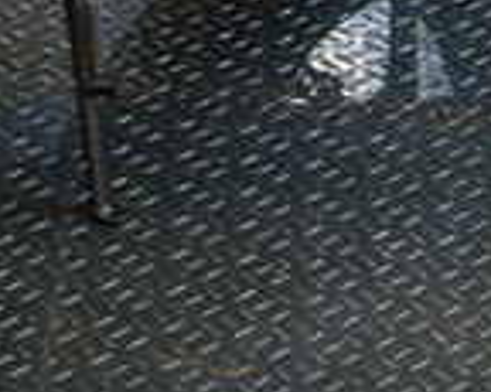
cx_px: -174
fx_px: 3182
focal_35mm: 219
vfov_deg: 6.9
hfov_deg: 8.7
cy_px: -324
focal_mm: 35
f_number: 5.6
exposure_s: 1/20
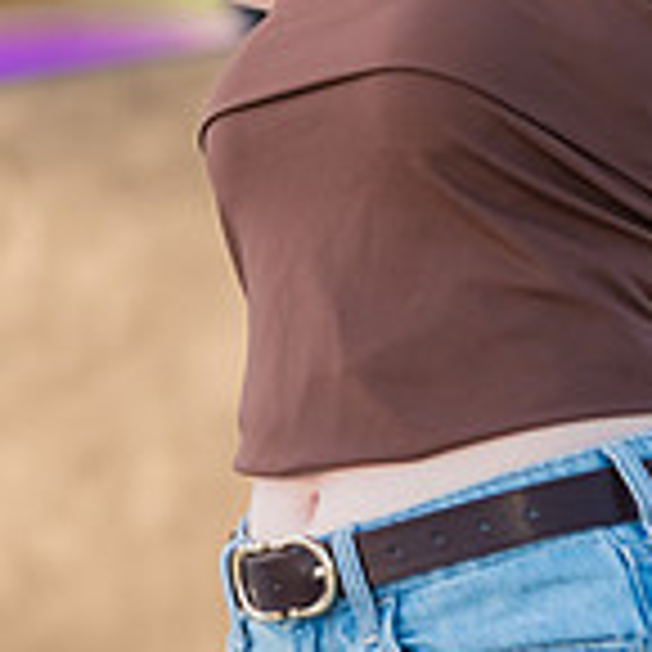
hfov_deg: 4.7
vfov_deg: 4.7
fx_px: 7863
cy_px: -189
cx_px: 315
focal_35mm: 369
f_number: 5
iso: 1000
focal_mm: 140
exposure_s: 1/800
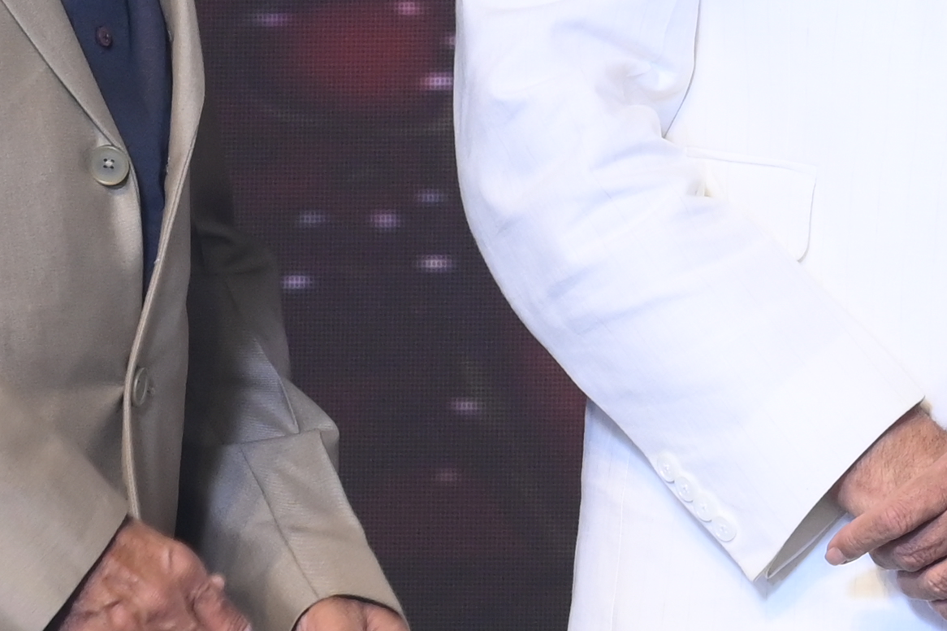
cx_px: 2448
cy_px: -1
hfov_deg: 4.5
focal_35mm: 441
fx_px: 11594
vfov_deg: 3.1
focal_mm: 85
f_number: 8
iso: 1000
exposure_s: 1/160
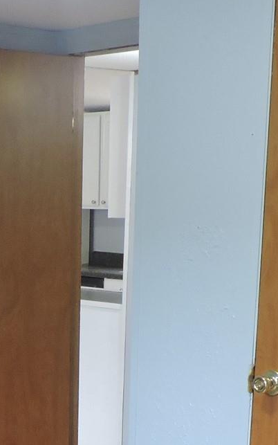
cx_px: -16
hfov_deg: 15.7
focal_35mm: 81
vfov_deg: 24.6
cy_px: 425
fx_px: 982
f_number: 3
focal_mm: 4.3
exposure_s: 1/30
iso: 400
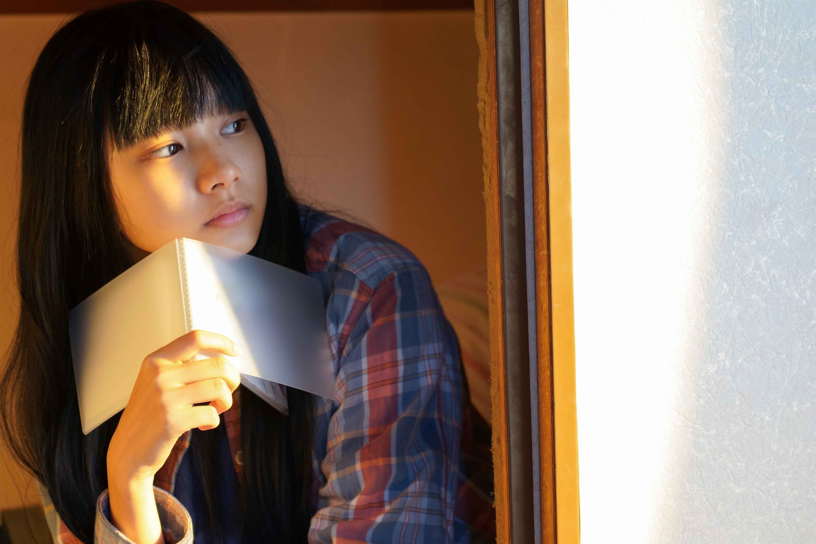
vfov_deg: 10.2
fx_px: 3037
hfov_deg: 15.3
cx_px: 321
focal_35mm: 134
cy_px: 312
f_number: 4
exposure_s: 1/160
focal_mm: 105
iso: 1250
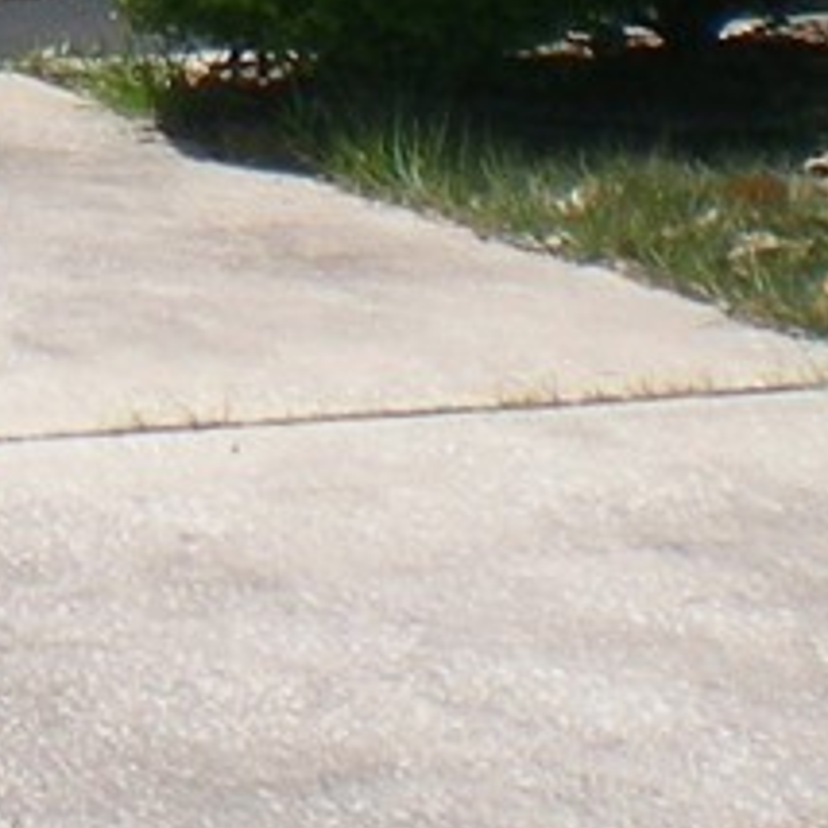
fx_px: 6793
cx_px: -488
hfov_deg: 6.9
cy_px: -1157
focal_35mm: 251
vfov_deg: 6.6
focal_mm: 6.3
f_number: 4.6
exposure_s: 1/503
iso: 50
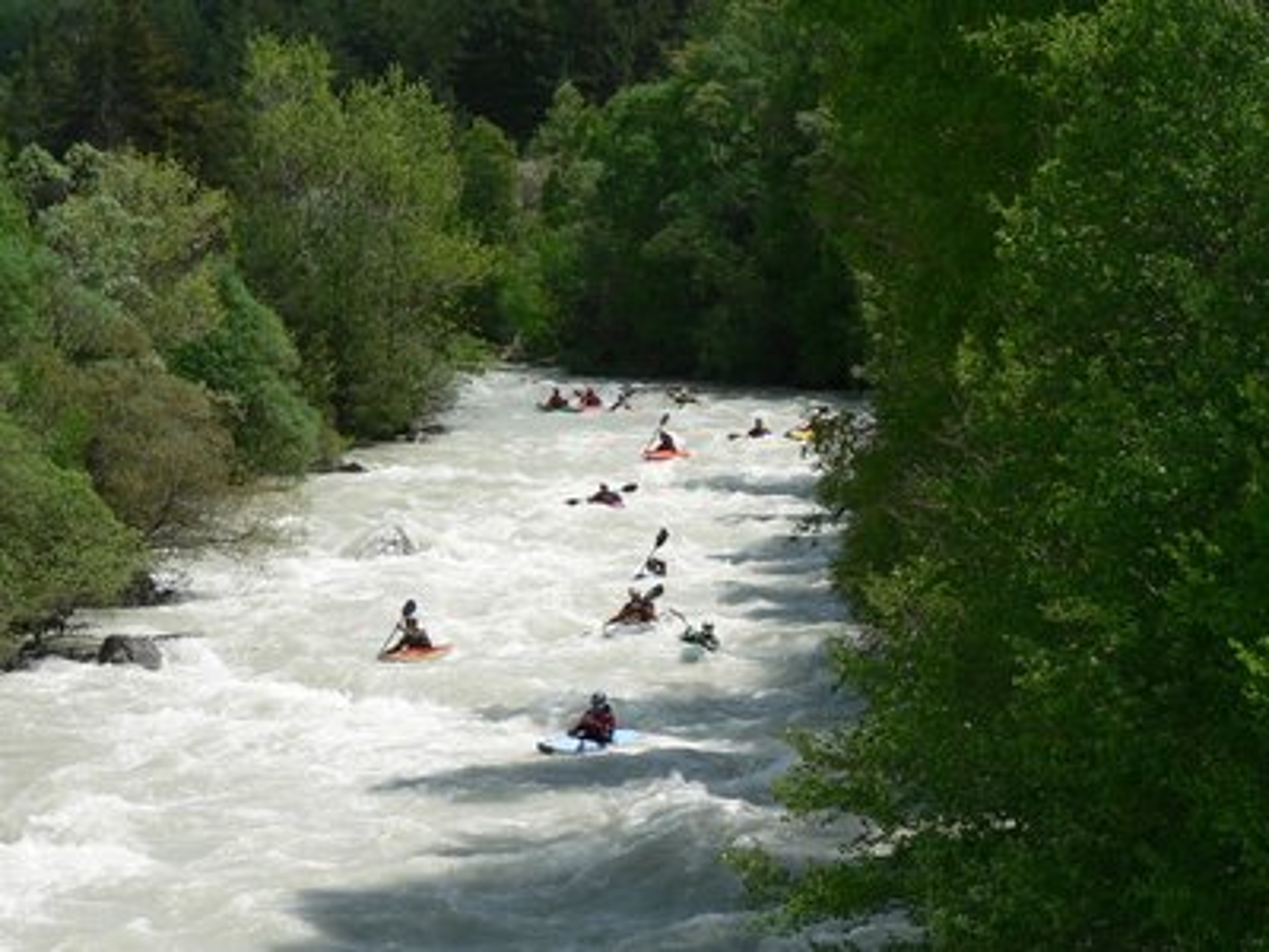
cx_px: 634
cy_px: 476
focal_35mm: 124
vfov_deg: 12.0
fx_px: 4546
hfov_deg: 15.9
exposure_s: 1/500
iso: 80
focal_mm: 20.7
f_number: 4.5
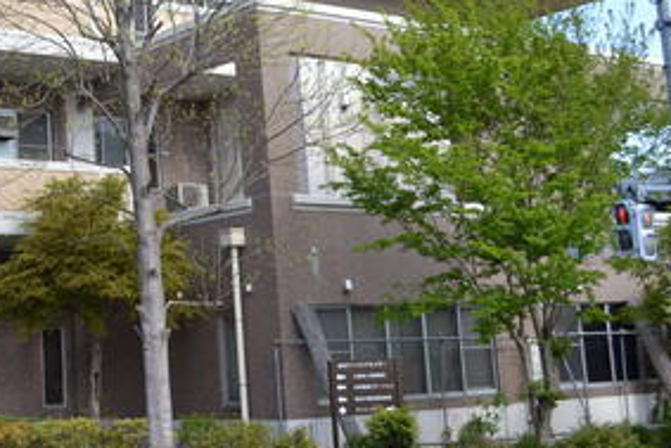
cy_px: 104
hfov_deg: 27.2
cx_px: -5
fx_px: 1305
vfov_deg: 19.3
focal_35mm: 70
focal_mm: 22
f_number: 6.3
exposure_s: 1/200
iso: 100
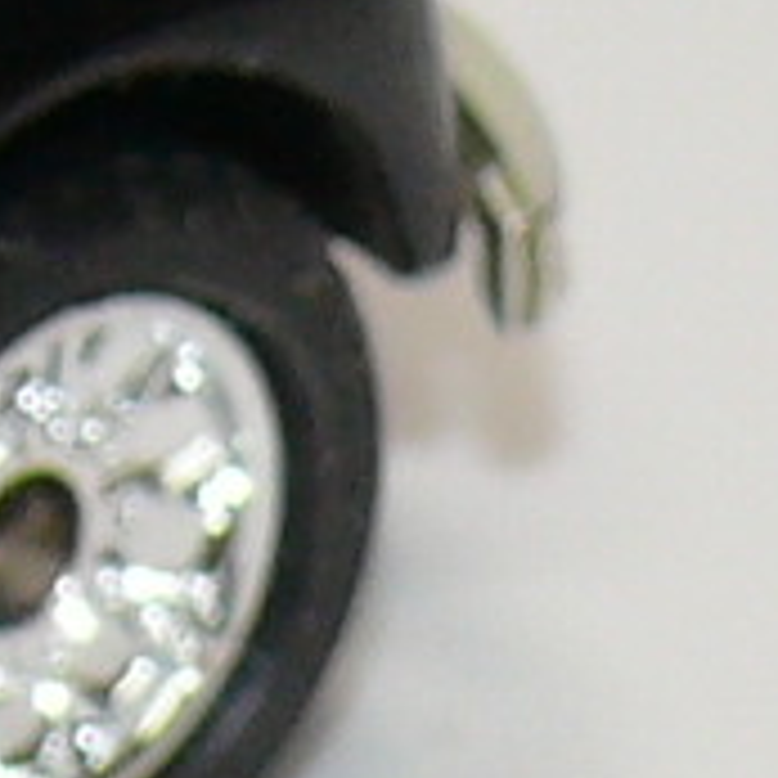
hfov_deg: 2.1
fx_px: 21436
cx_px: -2060
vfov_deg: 2.1
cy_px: 441
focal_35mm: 843
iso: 100
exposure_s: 1/30
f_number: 4
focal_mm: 13.6
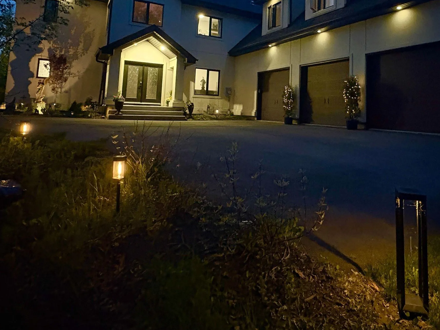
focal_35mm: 25
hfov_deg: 68.6
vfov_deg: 52.2
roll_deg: -1.1
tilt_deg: +7.0
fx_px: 318
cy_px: 78
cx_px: 267
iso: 1600
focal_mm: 2.22
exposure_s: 1/24
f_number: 2.2
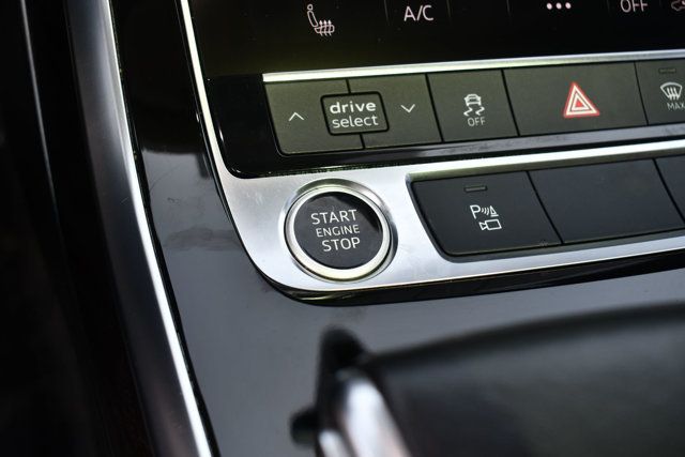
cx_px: 342
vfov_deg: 31.9
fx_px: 799
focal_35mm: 42
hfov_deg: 46.4
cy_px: 228
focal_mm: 28
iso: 360
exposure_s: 1/250
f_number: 5.6
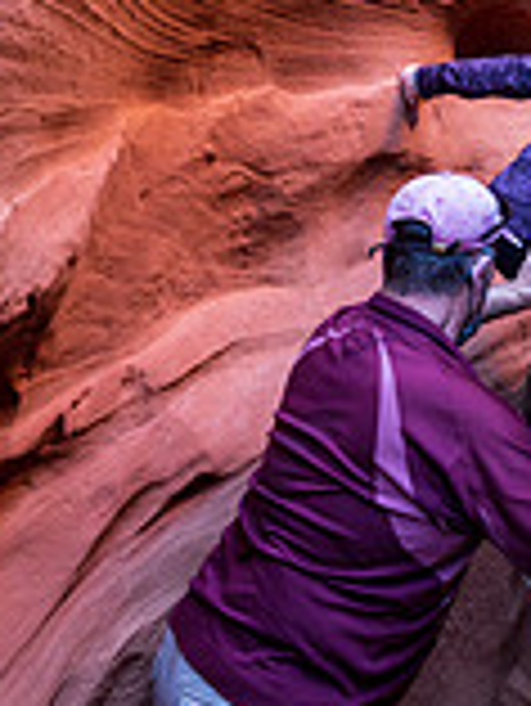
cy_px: 180
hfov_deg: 21.5
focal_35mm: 66
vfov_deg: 28.9
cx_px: 536
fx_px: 1348
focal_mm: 24
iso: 2000
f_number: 5.6
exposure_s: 1/100
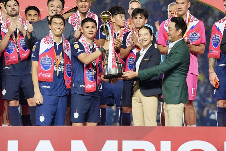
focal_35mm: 200
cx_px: 113
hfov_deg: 10.3
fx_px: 1256
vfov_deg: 6.9
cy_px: 76
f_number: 4
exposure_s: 1/500
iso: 1600
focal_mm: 200
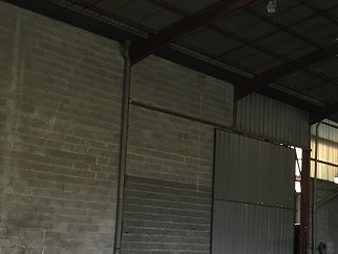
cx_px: 323
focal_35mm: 72
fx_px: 704
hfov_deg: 25.9
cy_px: 157
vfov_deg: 20.4
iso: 125
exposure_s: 1/33
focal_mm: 4.15
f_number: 2.2
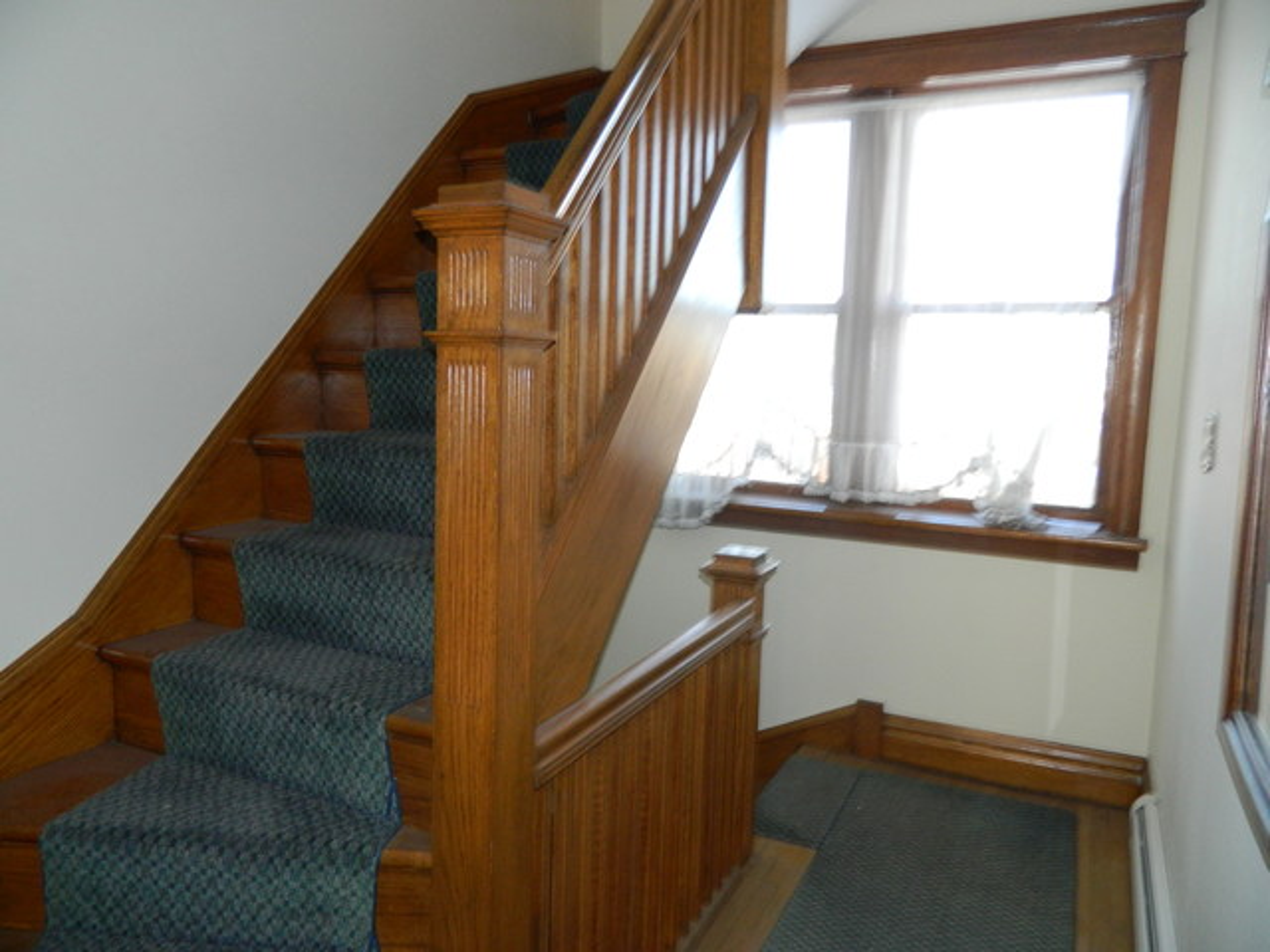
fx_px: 917
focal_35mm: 25
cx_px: 635
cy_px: 476
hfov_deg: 69.4
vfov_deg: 54.9
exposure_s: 1/30
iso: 180
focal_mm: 4.5
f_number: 3.1
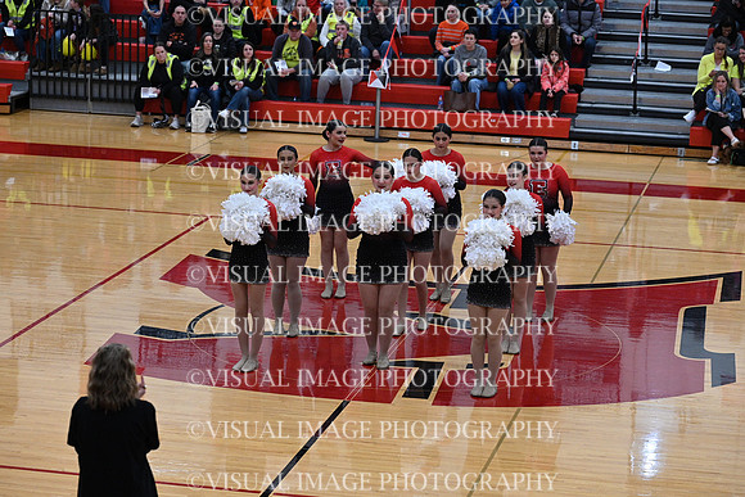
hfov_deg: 19.8
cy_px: 248
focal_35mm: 103
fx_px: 2132
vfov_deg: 13.3
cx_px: 372
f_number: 4
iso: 4000
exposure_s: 1/400
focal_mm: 103
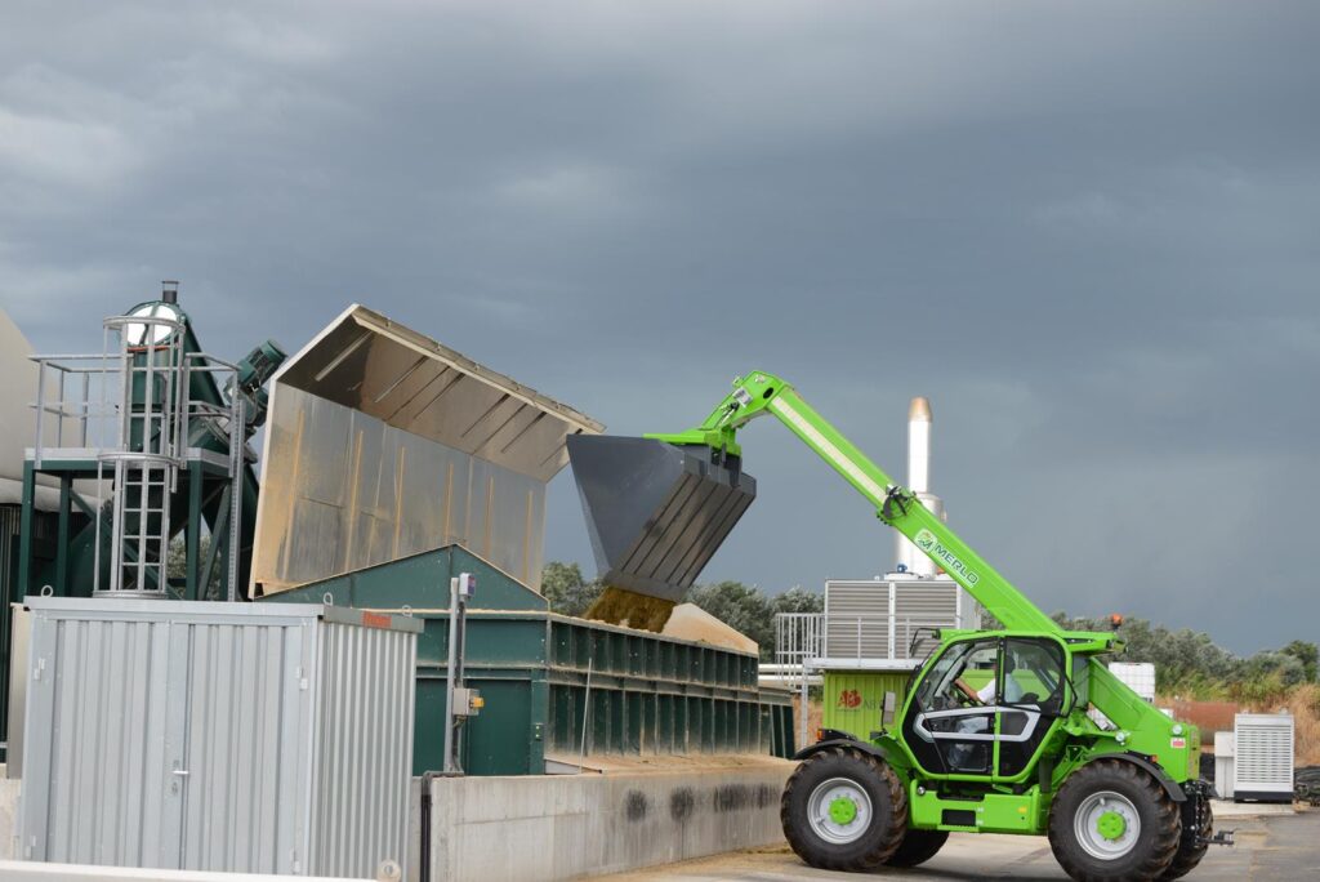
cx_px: 660
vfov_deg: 19.5
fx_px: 2568
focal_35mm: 70
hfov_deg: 28.8
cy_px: 441
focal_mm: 70
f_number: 5.6
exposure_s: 1/125
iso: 200
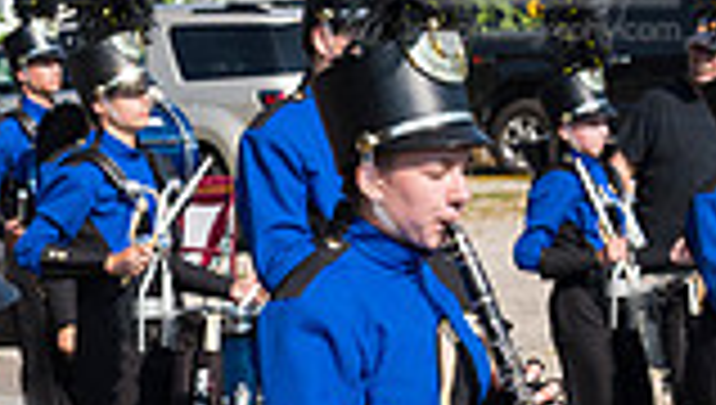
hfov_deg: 14.4
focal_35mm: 145
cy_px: 506
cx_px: -95
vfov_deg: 8.3
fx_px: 2757
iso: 320
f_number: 6.3
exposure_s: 1/800
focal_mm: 38
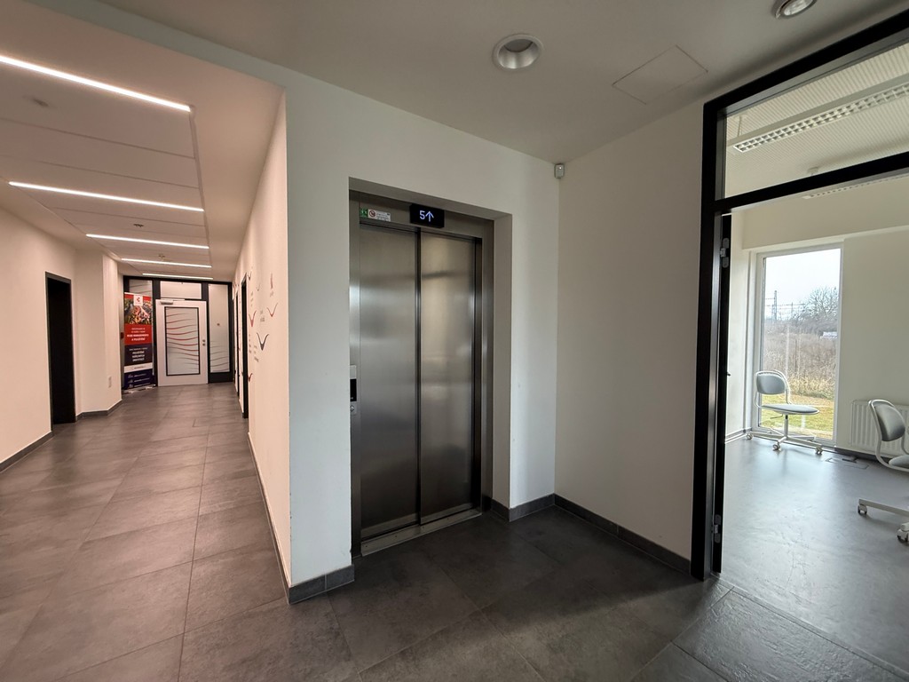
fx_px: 368
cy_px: 341
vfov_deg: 85.7
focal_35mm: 14
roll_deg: -0.7
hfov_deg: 102.1
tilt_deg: -0.7
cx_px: 454
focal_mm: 2.22
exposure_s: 1/50
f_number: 2.2
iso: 250
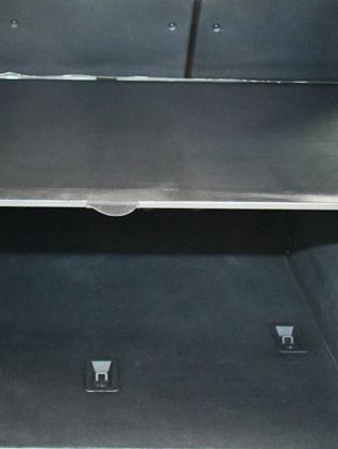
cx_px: 103
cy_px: 221
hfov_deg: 27.3
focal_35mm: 53
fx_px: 689
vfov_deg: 36.2
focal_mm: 18
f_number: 3.5
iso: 12800
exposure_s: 1/50
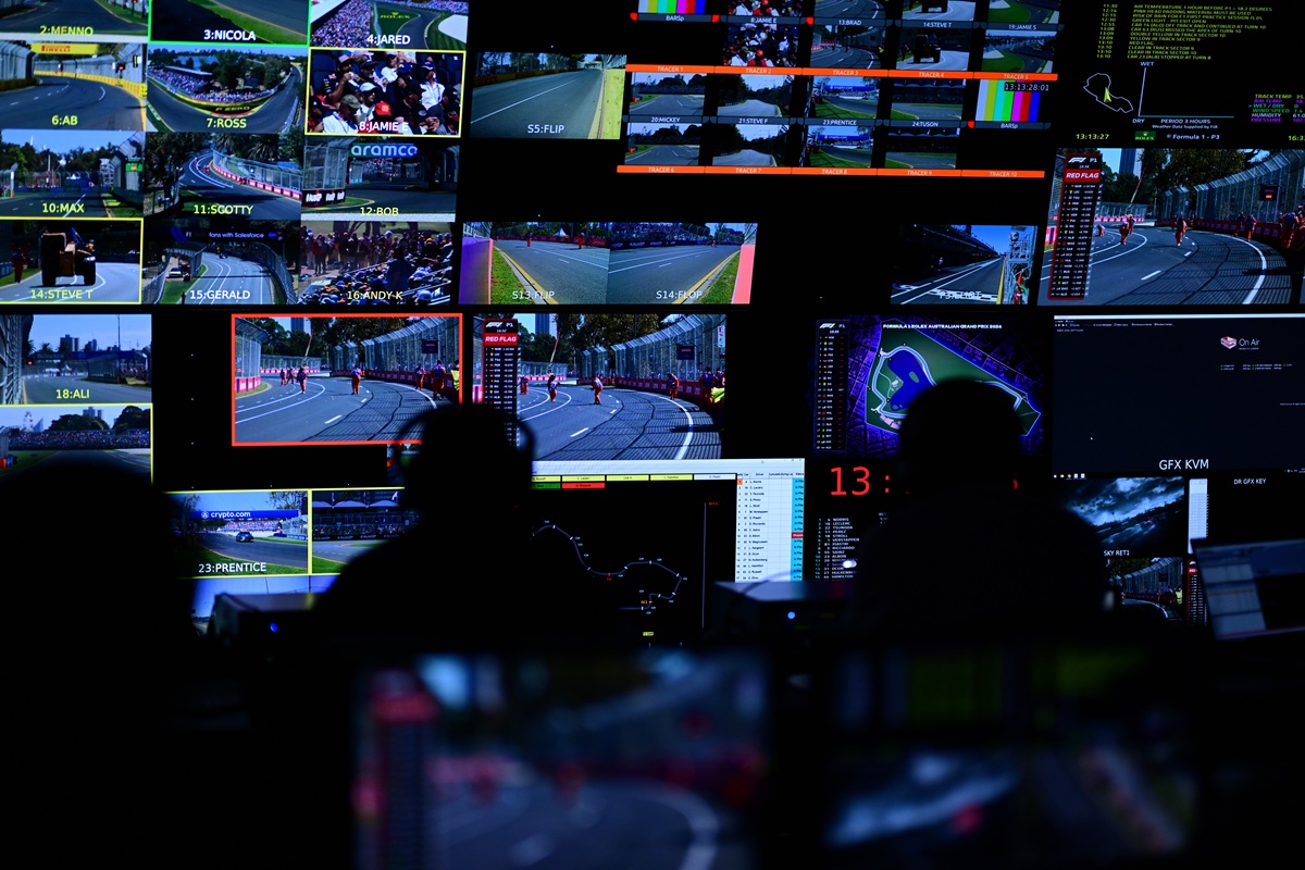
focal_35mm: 85
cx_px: 652
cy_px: 435
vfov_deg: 16.1
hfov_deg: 23.9
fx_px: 3081
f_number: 1.2
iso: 1250
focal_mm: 85
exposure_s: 1/2000
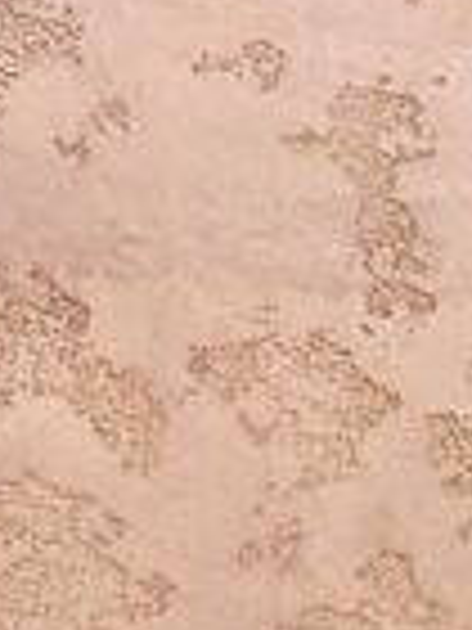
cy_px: 1269
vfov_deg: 10.3
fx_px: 3200
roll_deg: -0.1
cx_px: 1591
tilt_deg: -2.1
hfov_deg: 7.2
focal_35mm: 176
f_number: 1.78
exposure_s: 1/108
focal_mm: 6.86
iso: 250
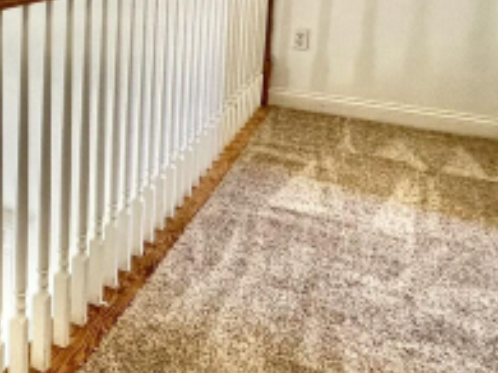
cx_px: -223
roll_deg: +0.0
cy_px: -8
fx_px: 690
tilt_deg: -6.4
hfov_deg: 28.3
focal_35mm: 48
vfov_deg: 28.2
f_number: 2.2
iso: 125
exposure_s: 1/120
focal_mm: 2.22
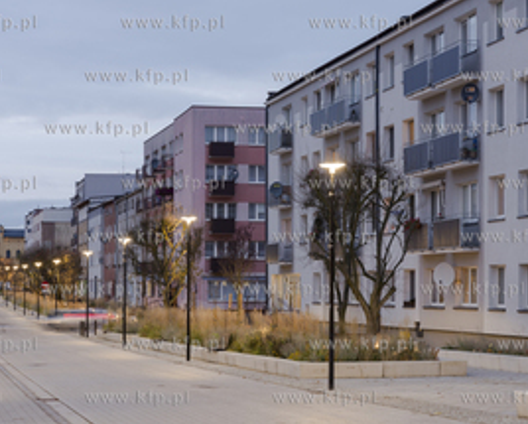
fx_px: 1533
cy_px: 210
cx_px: 242
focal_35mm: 98
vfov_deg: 15.7
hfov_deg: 19.5
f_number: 6.3
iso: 100
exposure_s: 1.6
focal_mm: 70
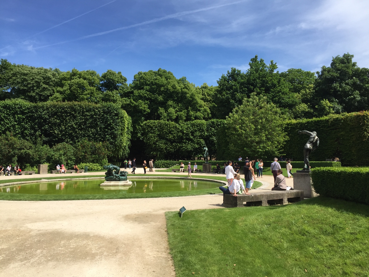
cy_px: 138
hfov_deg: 61.7
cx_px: 184
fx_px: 309
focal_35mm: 29
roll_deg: +0.0
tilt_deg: +4.1
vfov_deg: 48.2
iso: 32
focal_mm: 4.15
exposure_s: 1/1582
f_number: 2.2
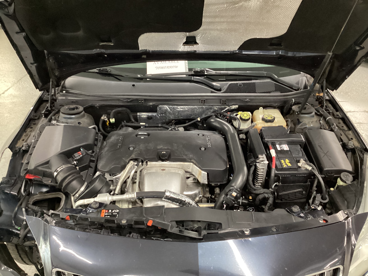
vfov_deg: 45.4
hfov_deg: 58.4
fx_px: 330
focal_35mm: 31
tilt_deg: -31.3
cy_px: 138
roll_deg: +0.1
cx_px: 184
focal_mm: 3.3
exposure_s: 1/30
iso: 500
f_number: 2.4
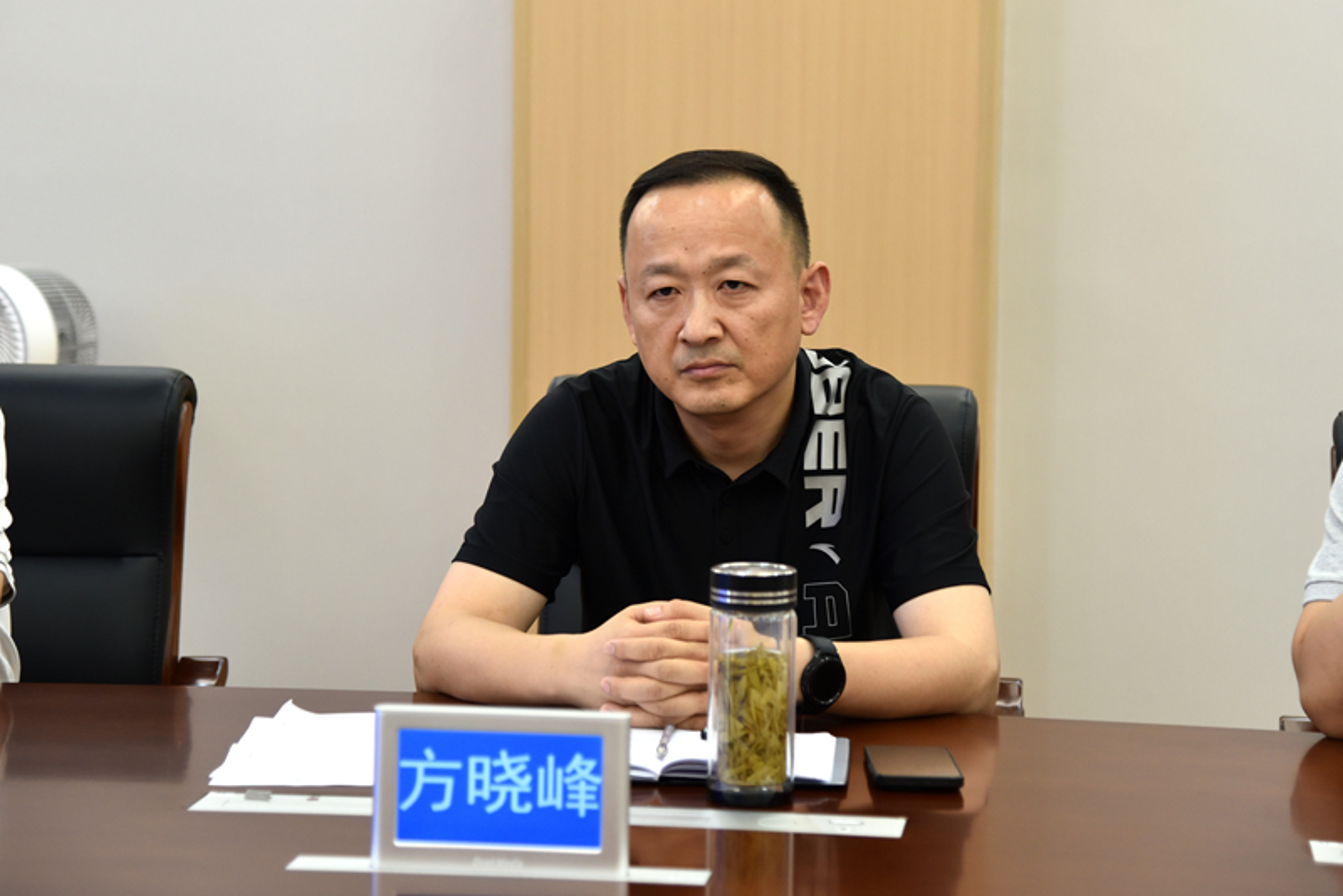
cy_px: 448
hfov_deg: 27.0
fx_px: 2799
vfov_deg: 18.2
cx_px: 672
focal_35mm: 75
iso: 800
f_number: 4
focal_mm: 75
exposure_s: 1/125
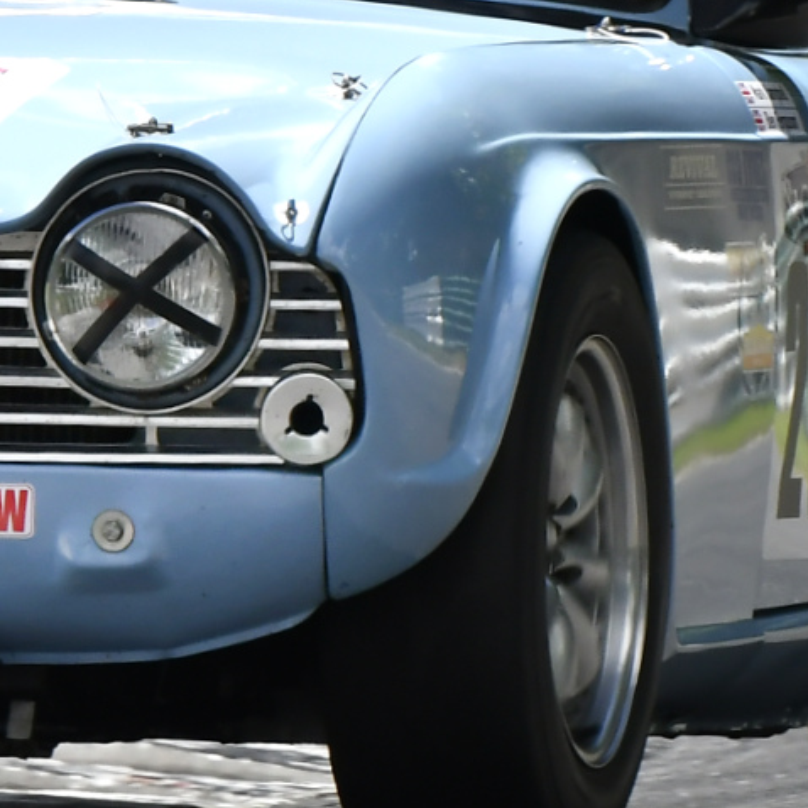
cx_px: -216
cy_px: 266
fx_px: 33776
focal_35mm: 1279
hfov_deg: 1.4
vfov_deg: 1.4
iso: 450
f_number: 5.6
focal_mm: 240
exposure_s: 1/640
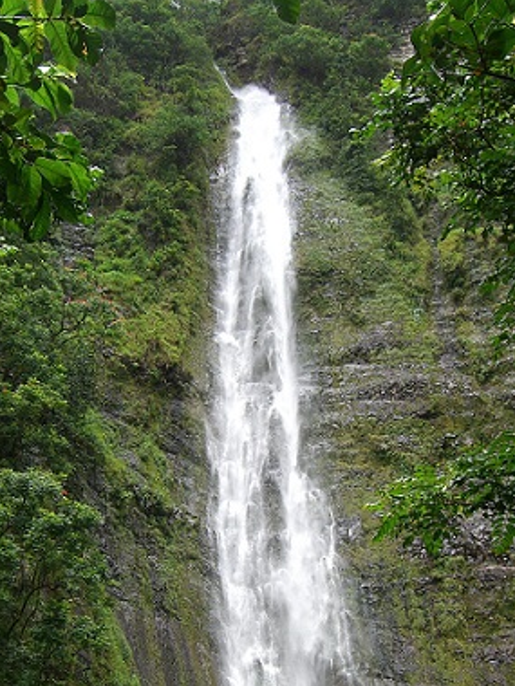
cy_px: 496
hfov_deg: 24.8
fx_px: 1170
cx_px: 248
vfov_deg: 32.2
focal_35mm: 59
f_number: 4
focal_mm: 7.9
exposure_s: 1/200
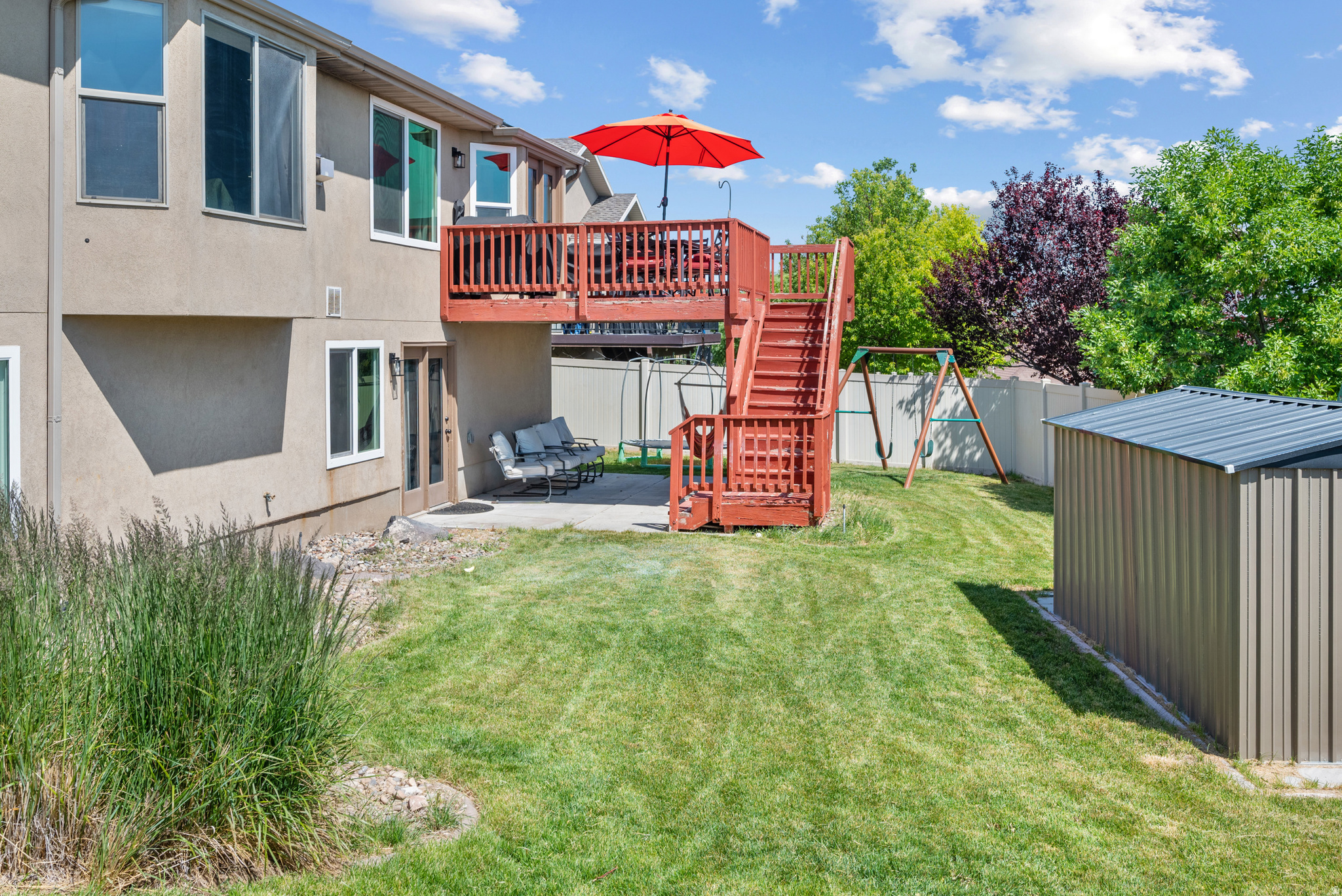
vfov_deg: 43.6
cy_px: 448
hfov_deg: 61.9
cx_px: 671
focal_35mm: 30
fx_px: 1119
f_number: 8
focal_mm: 30
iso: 250
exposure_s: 1/80
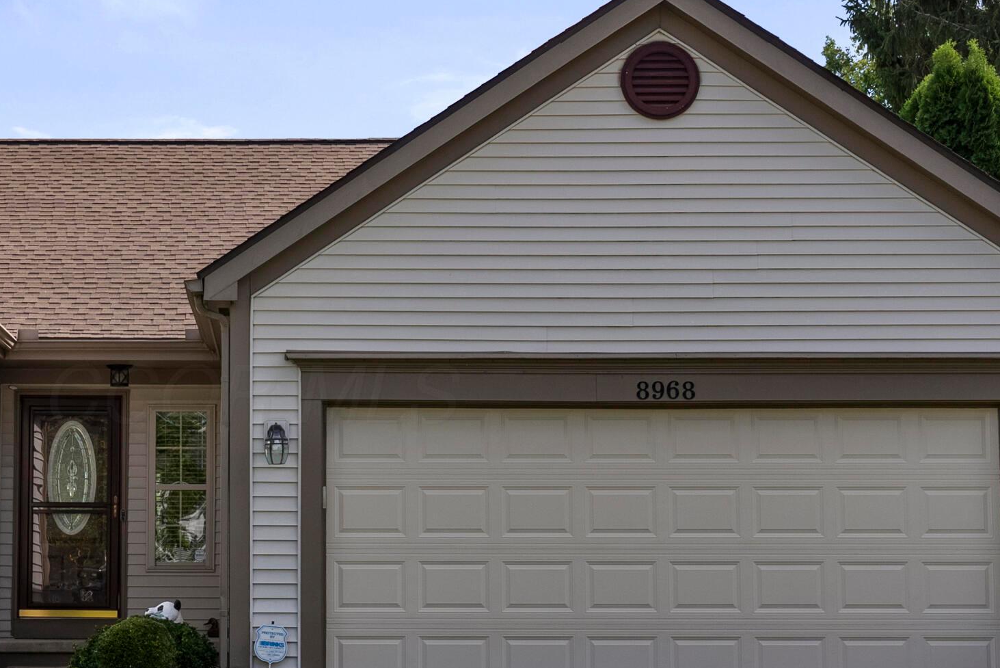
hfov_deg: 24.5
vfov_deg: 16.7
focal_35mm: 82
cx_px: 255
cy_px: 394
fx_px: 2279
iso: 640
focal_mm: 40
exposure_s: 1/640
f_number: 8
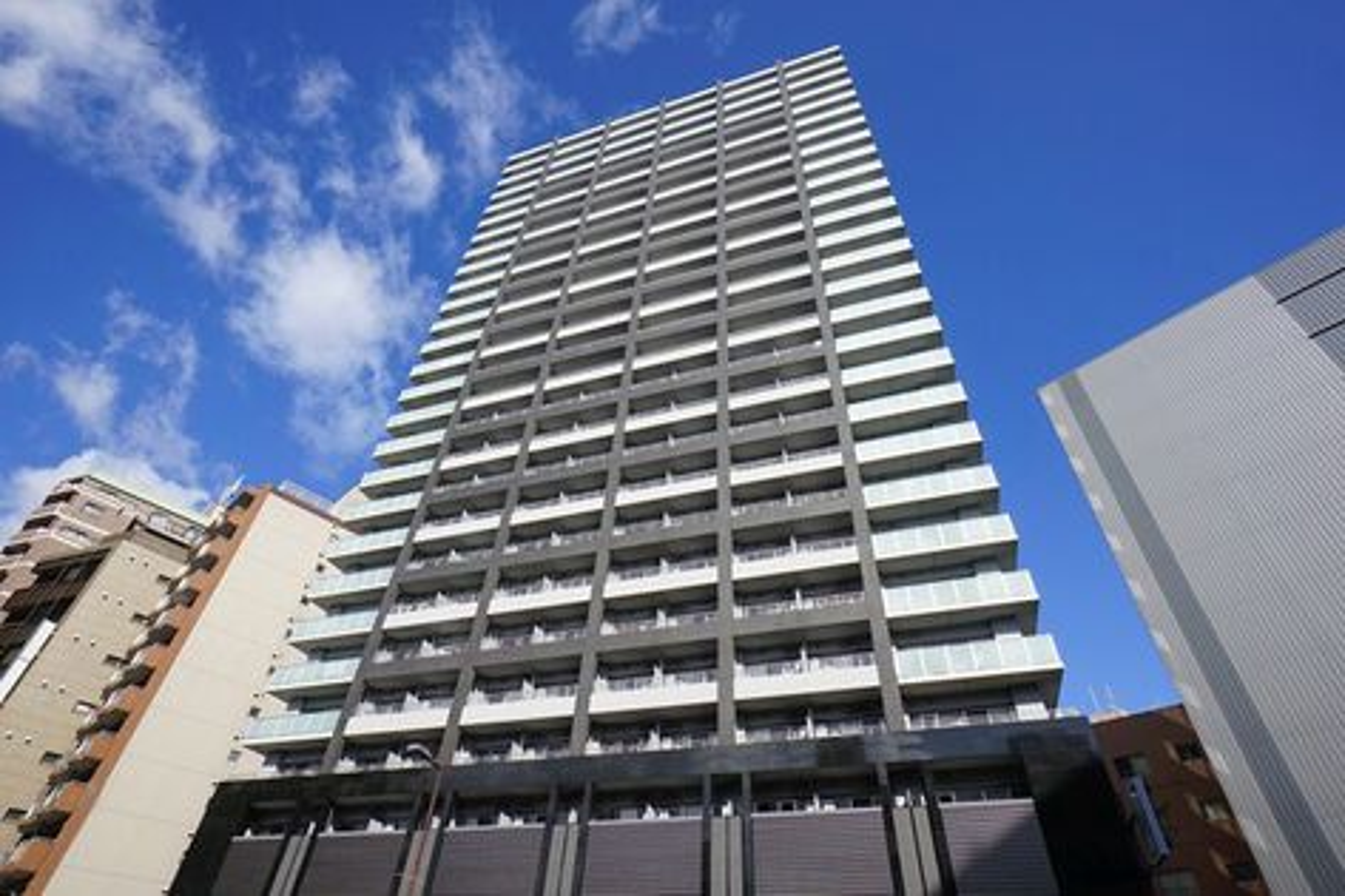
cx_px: 672
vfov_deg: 67.3
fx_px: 672
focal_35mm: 18
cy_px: 448
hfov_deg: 90.0
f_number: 11
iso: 100
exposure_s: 1/125
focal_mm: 12
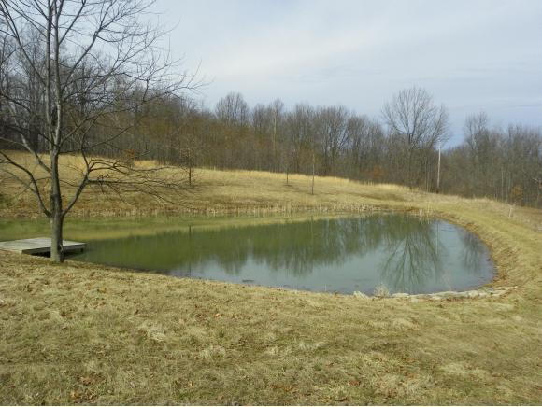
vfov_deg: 46.9
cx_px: 271
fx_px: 470
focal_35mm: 30
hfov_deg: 59.9
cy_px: 204
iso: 64
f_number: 5.6
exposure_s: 1/400
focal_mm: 5.3
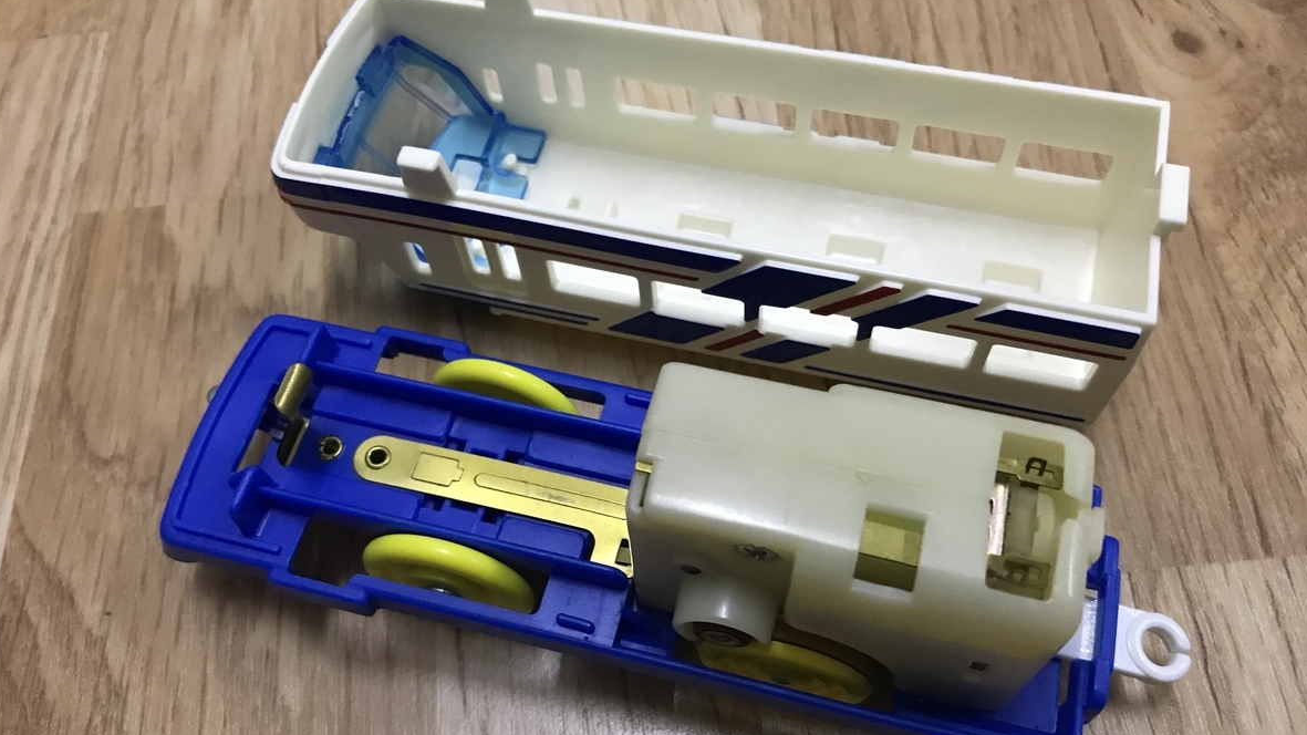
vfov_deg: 37.7
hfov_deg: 62.6
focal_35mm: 31
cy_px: 413
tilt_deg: -61.8
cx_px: 649
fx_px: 1074
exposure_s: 1/17
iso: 100
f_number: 1.8
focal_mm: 3.99
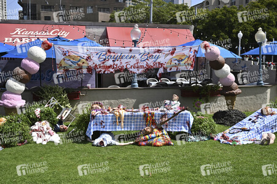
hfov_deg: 51.9
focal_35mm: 37
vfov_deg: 35.9
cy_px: 92
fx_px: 284
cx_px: 138
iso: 400
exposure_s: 1/320
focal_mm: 37
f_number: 14
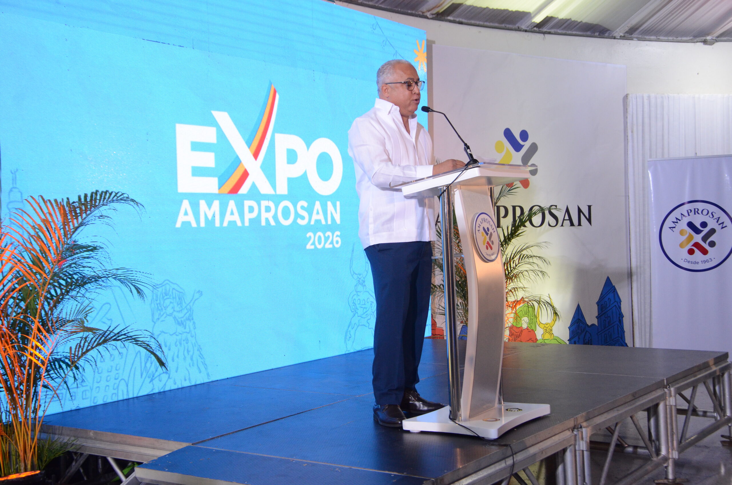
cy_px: 242
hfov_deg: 41.2
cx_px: 366
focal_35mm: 48
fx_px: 974
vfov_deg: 28.0
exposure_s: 1/80
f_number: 5.6
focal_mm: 32
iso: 1600
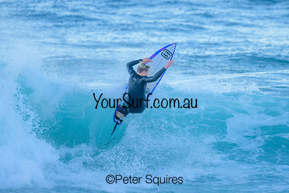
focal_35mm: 953
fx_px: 7649
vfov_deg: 1.4
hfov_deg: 2.2
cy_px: 78
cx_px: 156
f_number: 6.3
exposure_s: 1/1600
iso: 1100
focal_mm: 800
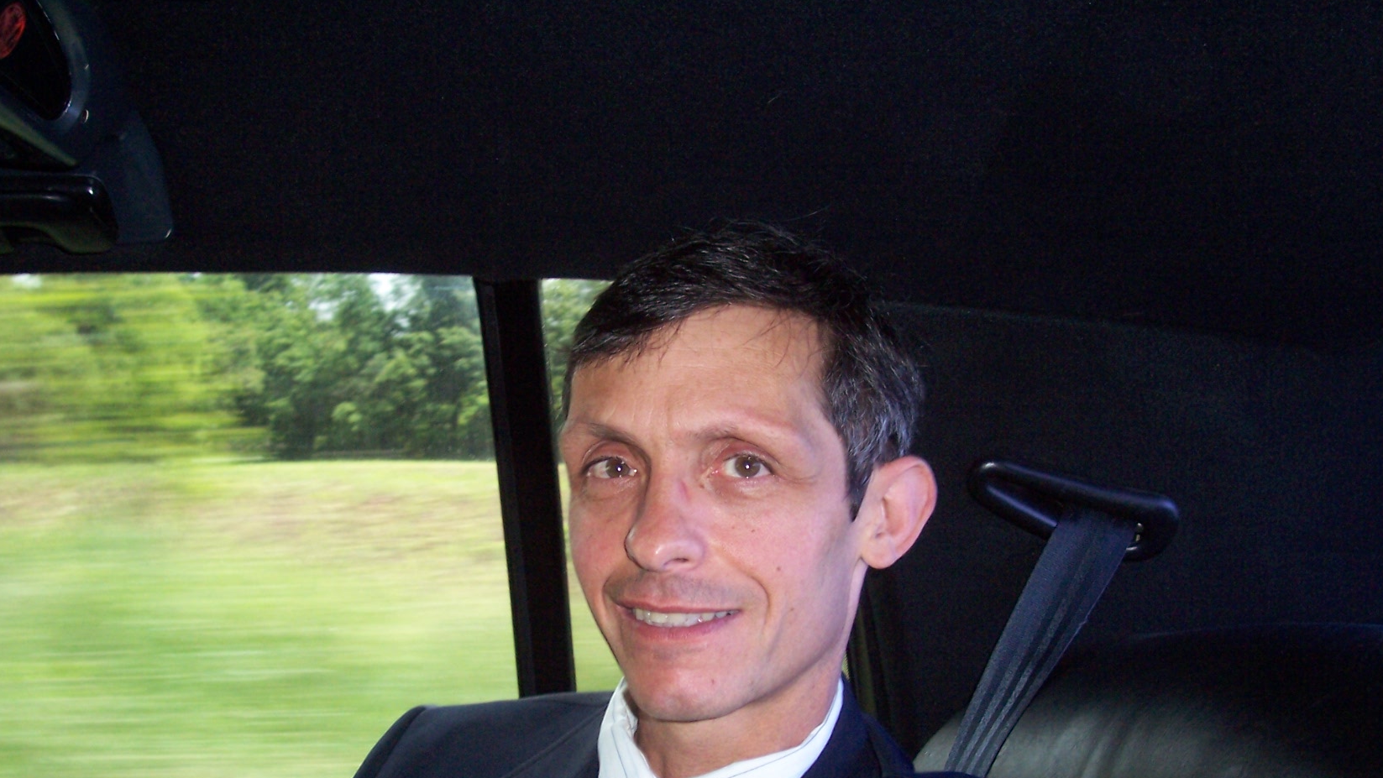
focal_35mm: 46
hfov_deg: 44.6
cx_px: 690
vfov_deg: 25.9
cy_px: 506
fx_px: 1687
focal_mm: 7
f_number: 3
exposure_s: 1/60
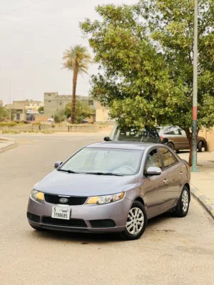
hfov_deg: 19.1
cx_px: 107
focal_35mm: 77
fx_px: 635
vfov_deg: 25.3
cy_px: 142
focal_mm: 9
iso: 125
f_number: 2.8
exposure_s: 1/121
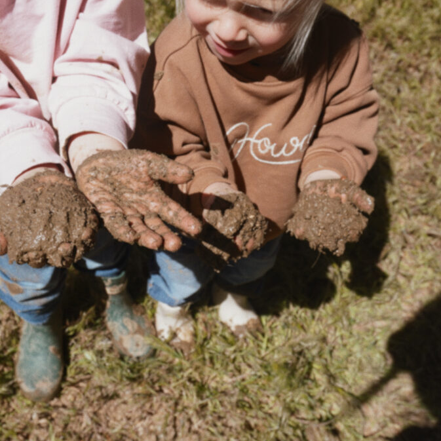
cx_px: 173
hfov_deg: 37.7
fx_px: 644
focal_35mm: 45
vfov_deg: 37.8
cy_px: 223
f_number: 7.1
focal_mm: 23
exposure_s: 1/400
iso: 100
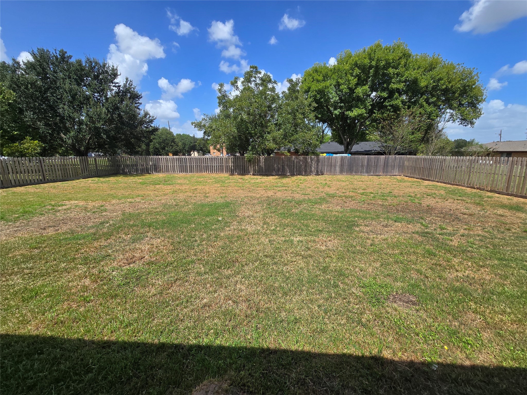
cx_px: 264
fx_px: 198
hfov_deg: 106.2
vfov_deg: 89.9
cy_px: 198
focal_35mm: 13
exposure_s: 1/2032
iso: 50
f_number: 2.2
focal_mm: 2.2
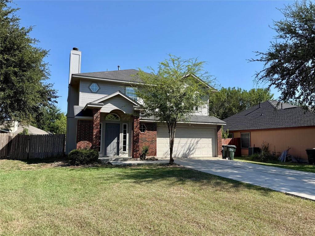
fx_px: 218
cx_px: 158
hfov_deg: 71.6
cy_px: 118
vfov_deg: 56.8
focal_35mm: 24
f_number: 1.78
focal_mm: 6.76
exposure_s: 1/3279
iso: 80
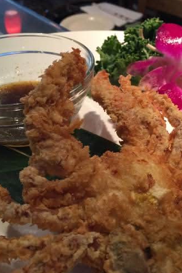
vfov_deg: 43.5
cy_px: 151
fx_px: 341
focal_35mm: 45
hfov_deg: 29.9
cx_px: 102
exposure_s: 1/30
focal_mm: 4.15
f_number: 2.2
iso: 50
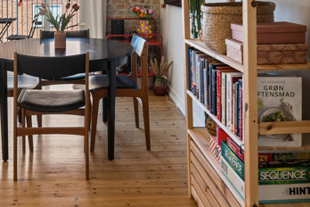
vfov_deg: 27.2
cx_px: 91
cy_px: -12
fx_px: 396
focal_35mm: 46
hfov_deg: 41.9
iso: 160
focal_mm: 20
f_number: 9
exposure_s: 1/40
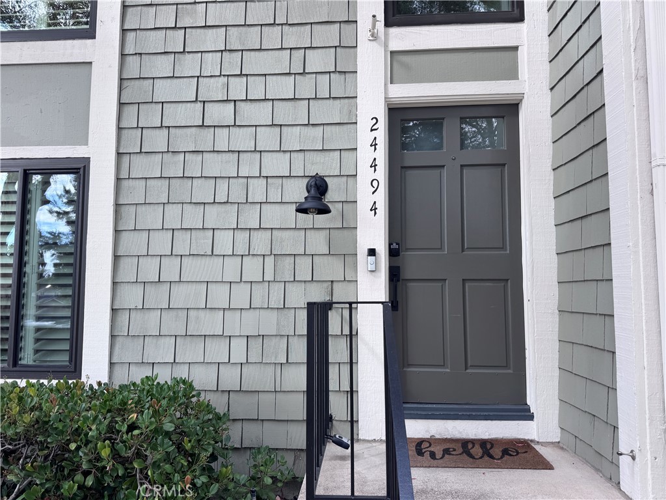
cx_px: 333
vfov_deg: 56.8
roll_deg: -0.5
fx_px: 462
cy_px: 250
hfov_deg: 71.6
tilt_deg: +3.0
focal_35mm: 24
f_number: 1.78
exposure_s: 1/433
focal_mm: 6.76
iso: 80
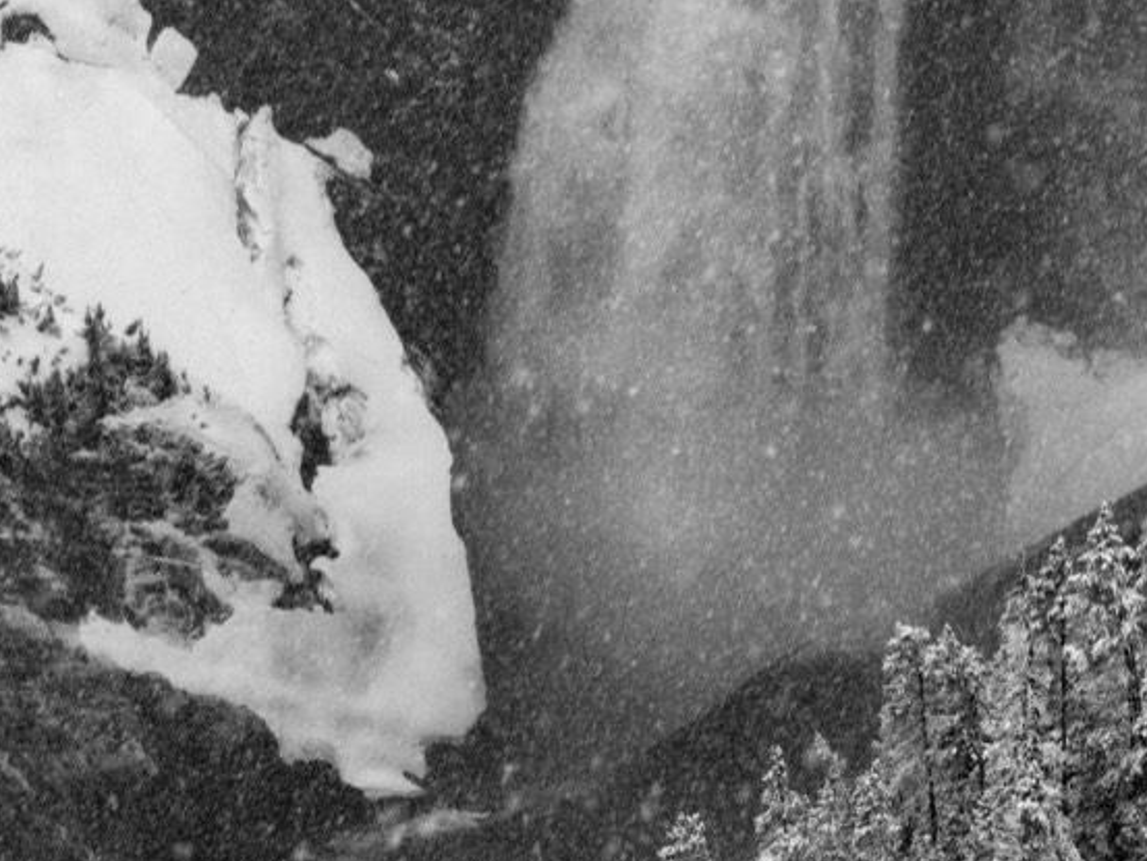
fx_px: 6065
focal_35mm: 183
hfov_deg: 10.8
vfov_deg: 8.1
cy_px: 297
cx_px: 786
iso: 400
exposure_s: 1/200
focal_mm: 78
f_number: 11
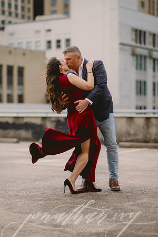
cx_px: 79
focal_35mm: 85
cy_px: 118
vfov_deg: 23.9
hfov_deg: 16.1
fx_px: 560
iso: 200
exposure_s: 1/1250
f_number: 2
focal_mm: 85
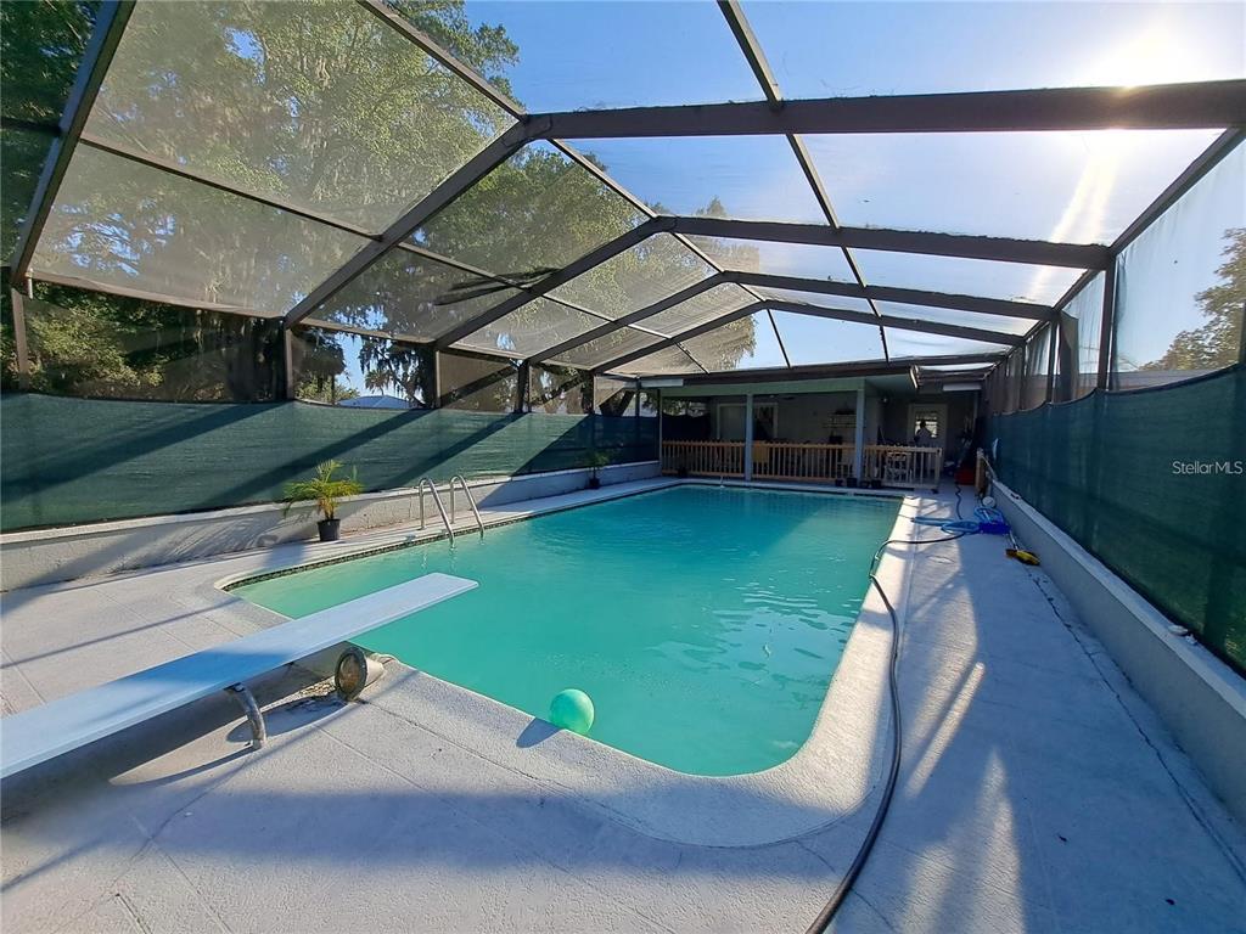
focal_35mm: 13
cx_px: 623
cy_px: 467
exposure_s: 1/772
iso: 50
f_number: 2.2
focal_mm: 1.74
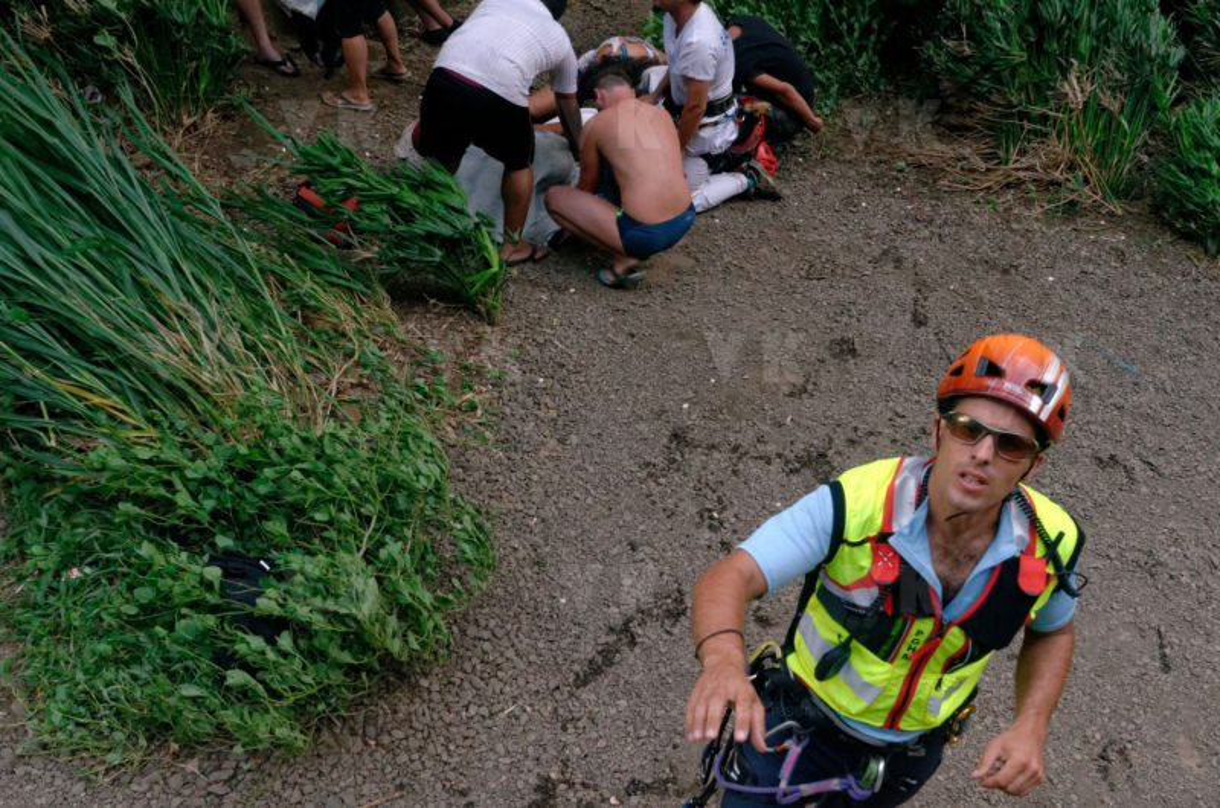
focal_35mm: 36
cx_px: 610
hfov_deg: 53.2
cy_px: 404
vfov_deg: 36.7
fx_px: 1218
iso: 1250
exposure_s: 1/800
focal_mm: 24
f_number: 8
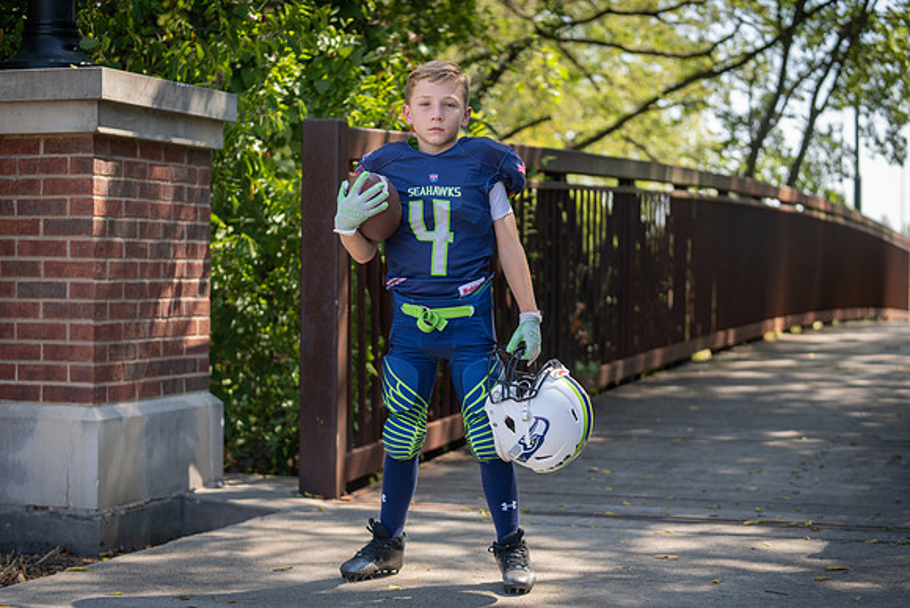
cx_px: 455
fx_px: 1770
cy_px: 304
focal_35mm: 70
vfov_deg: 19.5
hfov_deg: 28.8
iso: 100
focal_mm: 70
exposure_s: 1/320
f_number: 2.8
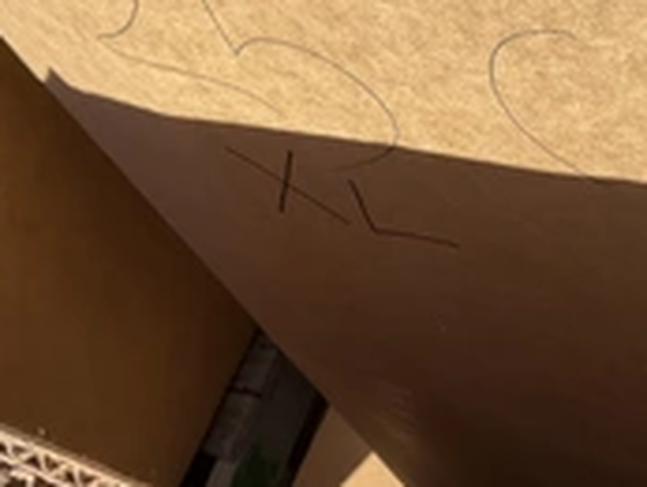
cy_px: 157
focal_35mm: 67
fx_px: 1253
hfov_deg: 28.6
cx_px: 460
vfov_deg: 21.9
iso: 25
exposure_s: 1/1577
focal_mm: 3
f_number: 1.8
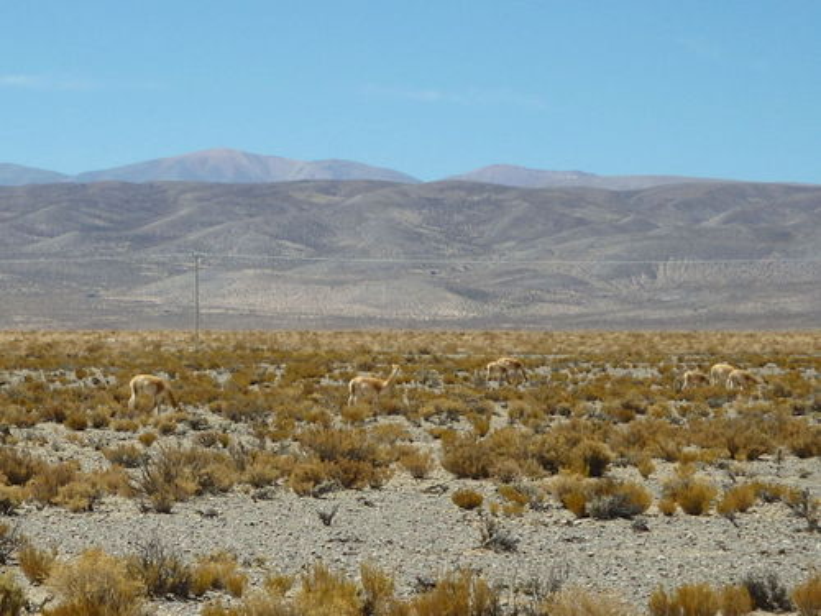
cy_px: 308
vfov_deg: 10.6
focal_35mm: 140
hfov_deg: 14.1
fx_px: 3320
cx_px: 410
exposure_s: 1/500
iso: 125
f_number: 5.9
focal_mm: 25
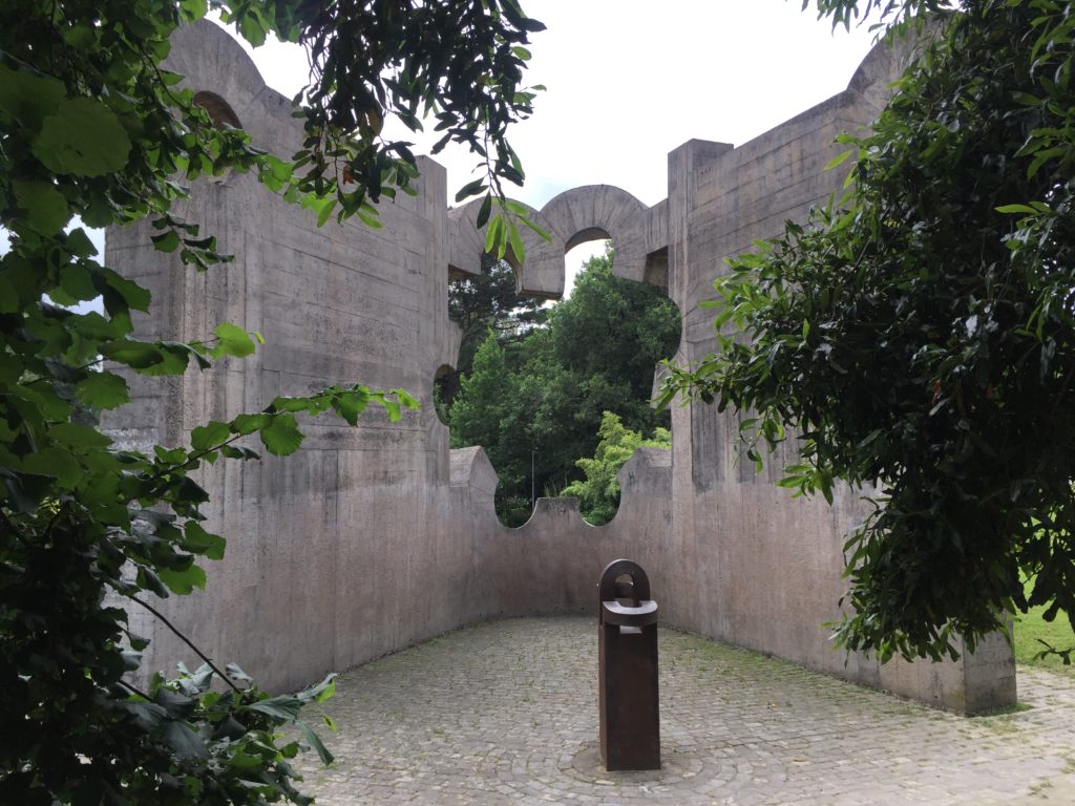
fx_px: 901
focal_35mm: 29
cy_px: 403
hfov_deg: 61.7
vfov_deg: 48.2
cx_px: 538
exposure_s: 1/719
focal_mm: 4.15
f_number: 2.2
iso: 32
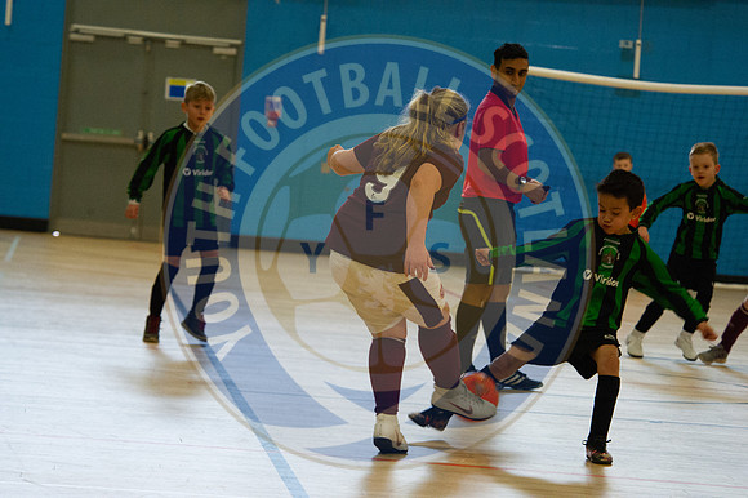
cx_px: 374
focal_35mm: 150
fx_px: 3115
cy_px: 249
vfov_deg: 9.1
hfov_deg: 13.7
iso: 8000
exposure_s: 1/320
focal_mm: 150
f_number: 6.3
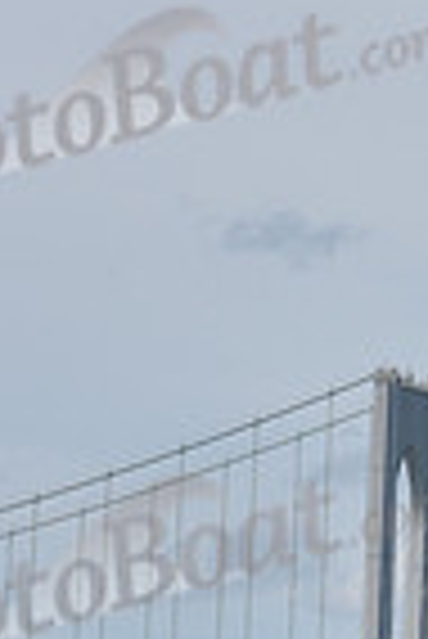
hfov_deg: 3.5
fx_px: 6920
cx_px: 692
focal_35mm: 389
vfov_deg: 5.3
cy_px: 274
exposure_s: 1/800
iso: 320
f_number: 8
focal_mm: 95
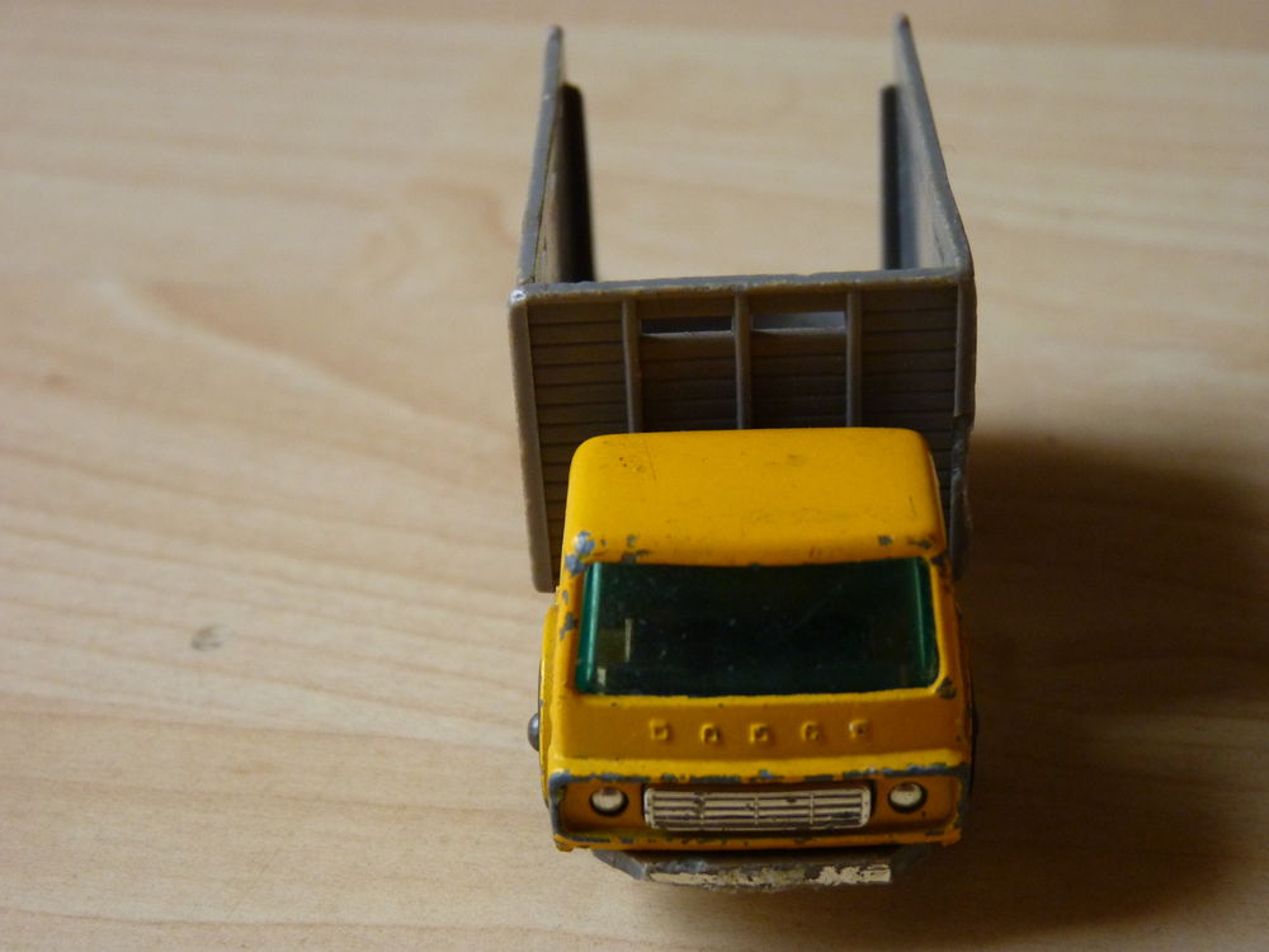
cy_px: 476
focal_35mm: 63
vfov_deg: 23.3
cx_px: 634
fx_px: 2310
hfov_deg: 30.7
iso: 320
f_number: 3.4
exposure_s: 1/30
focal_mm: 11.1
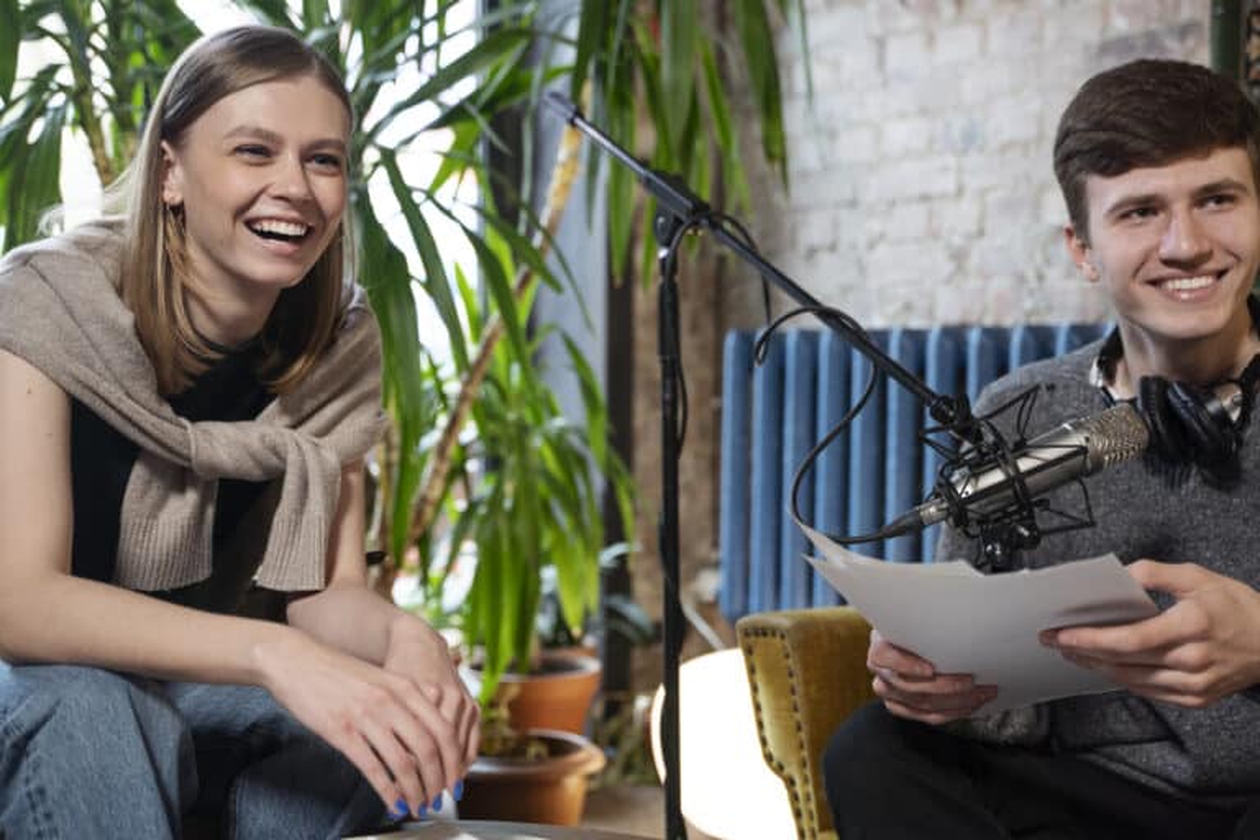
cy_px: 420
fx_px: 1715
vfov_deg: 27.5
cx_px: 630
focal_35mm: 49
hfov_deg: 40.3
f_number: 2.8
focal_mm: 49
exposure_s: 1/200
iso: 1000
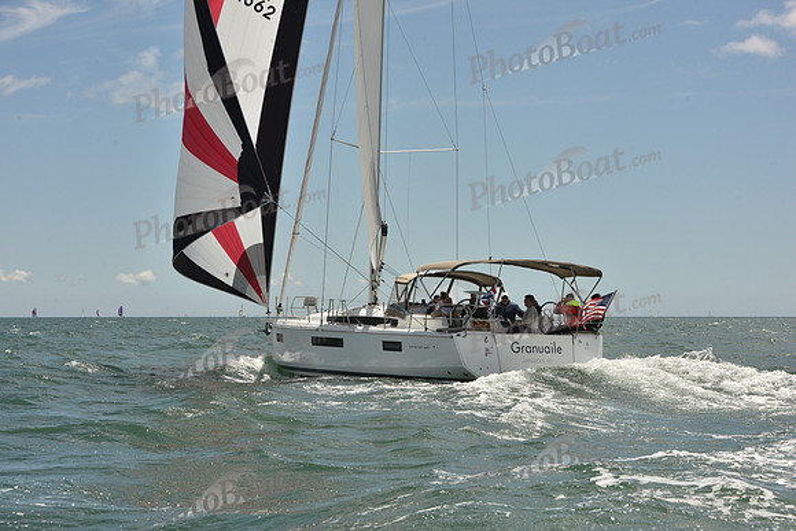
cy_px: 266
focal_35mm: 80
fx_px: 1769
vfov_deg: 17.1
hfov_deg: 25.4
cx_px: 398
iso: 320
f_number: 13
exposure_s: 1/800
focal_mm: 80
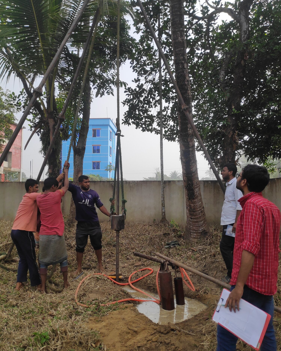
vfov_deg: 77.6
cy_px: 171
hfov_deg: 65.5
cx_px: 142
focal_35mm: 21
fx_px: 218
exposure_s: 1/1899
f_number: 1.9
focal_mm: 3.94
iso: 100
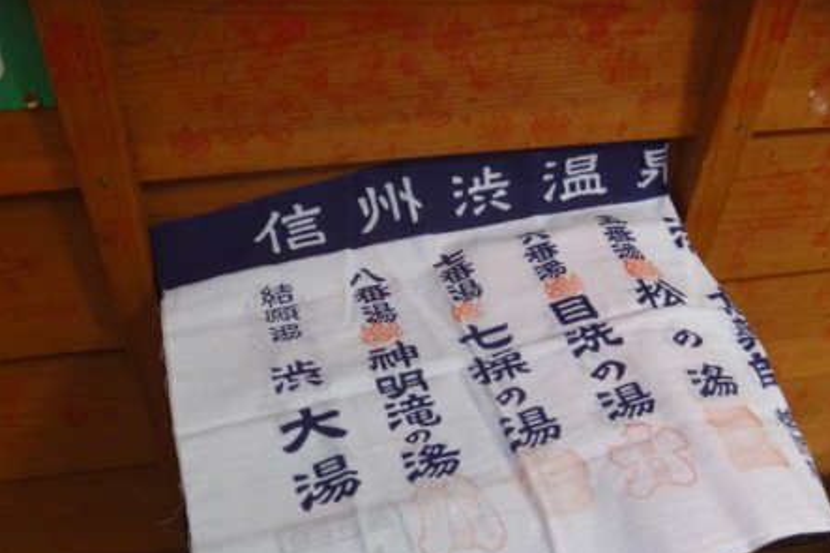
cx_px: 420
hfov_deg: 51.9
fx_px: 853
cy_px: 309
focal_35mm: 37
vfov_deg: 35.9
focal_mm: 6.3
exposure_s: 1/30
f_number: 3.5
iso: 400
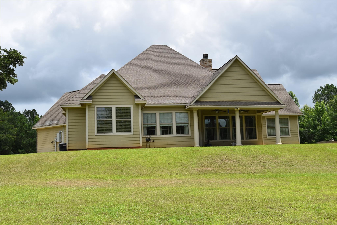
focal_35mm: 36
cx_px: 168
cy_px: 112
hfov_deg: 53.1
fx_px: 337
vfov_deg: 36.9
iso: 200
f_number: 10
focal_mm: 24
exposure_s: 1/400
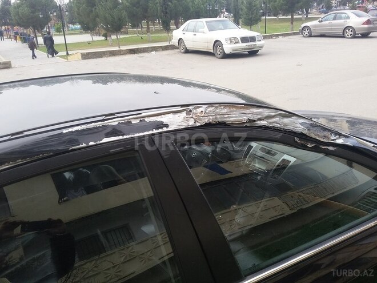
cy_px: 142
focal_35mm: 31
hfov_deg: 58.4
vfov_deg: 45.4
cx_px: 188
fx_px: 338
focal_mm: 3.3
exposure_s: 1/164
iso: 50
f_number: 2.2
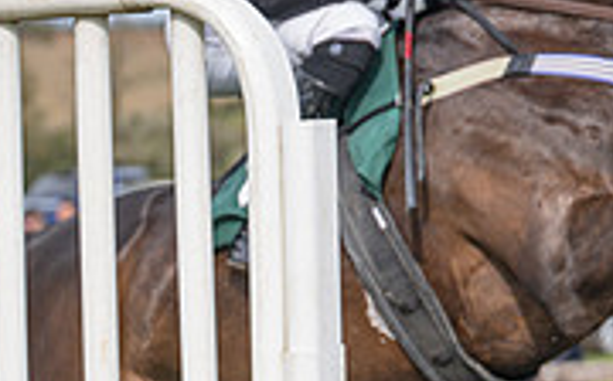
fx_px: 4472
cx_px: 437
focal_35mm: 268
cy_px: 456
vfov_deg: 4.9
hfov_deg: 7.8
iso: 200
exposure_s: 1/2000
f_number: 2.8
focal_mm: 70
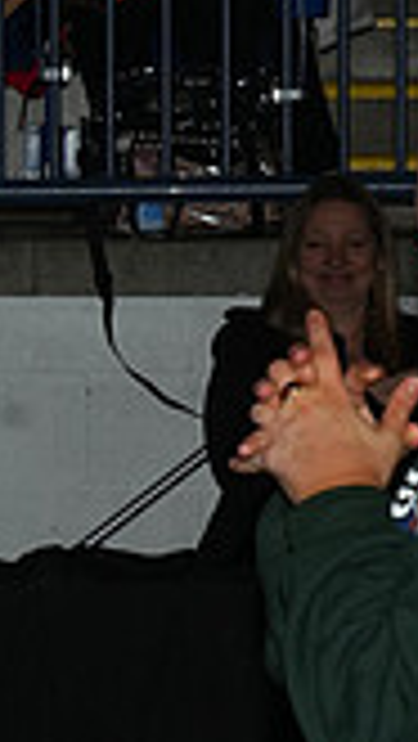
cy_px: 420
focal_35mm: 217
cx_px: -769
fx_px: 4269
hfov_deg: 5.3
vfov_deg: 9.9
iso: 1250
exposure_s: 1/250
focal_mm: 59
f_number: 8
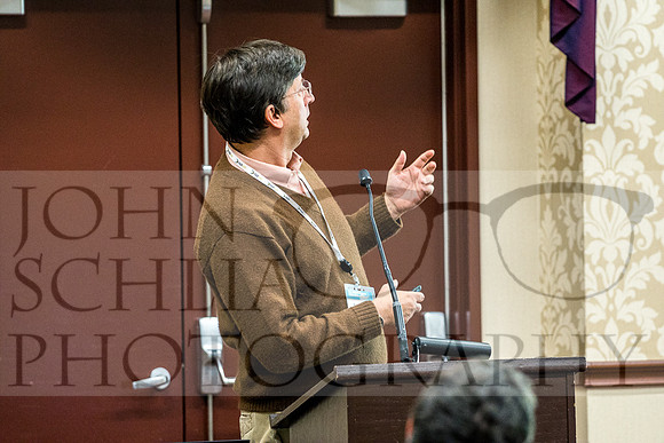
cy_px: 222
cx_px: 332
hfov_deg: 9.4
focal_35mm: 219
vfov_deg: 6.3
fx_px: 4040
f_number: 3.5
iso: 3200
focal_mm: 146
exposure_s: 1/100
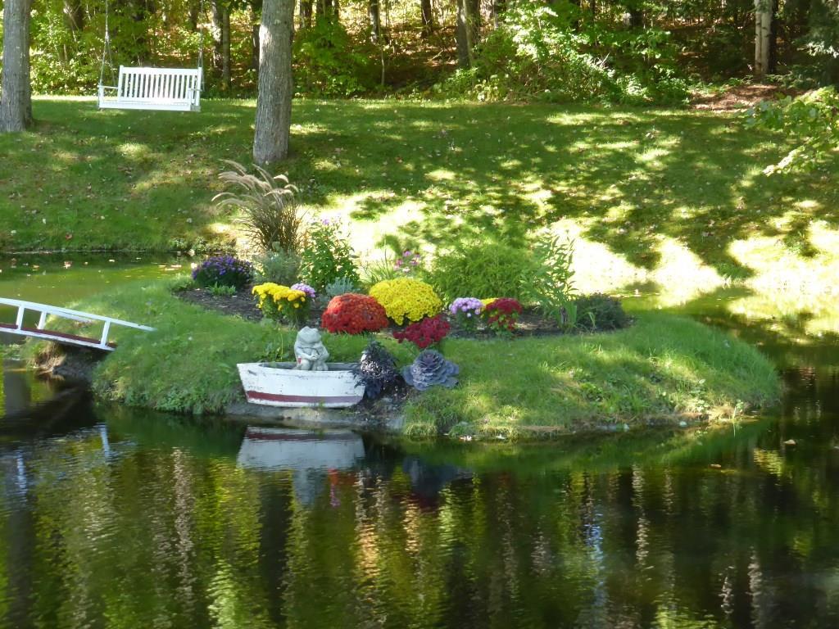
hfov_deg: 24.7
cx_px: 420
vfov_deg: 18.7
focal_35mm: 79
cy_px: 314
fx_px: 1915
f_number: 5.1
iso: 250
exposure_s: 1/60
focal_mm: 14.2
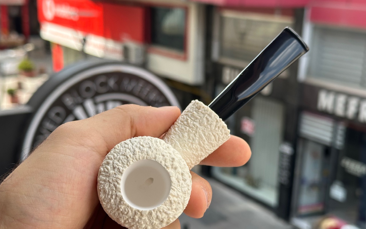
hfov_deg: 39.6
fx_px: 509
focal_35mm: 51
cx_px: 183
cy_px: 134
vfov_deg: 25.3
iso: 64
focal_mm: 6.86
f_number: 1.78
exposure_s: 1/785
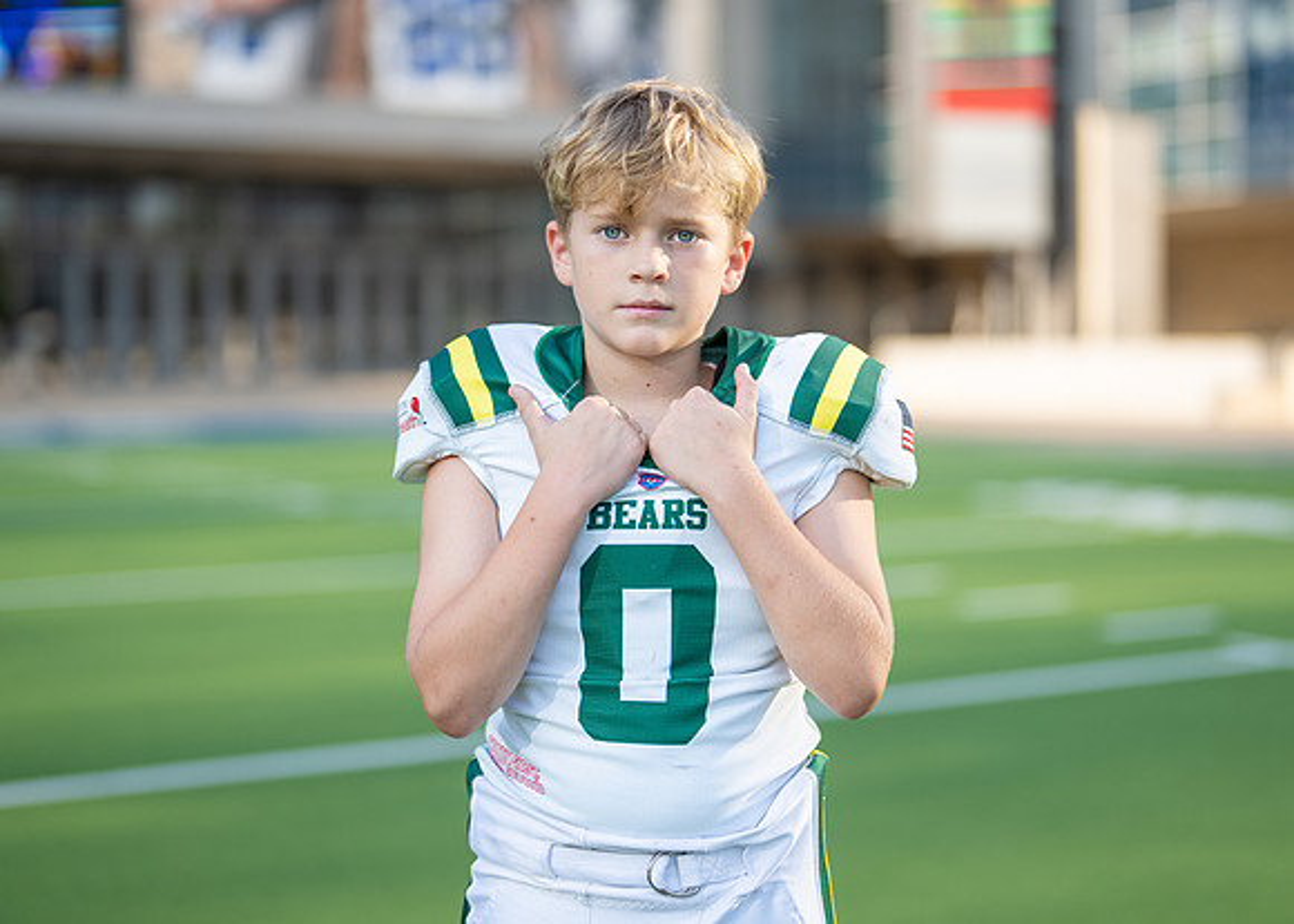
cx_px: 656
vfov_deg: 22.0
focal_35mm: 65
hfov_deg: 30.5
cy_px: 419
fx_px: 2372
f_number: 1.2
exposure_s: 1/4000
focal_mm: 50
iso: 100
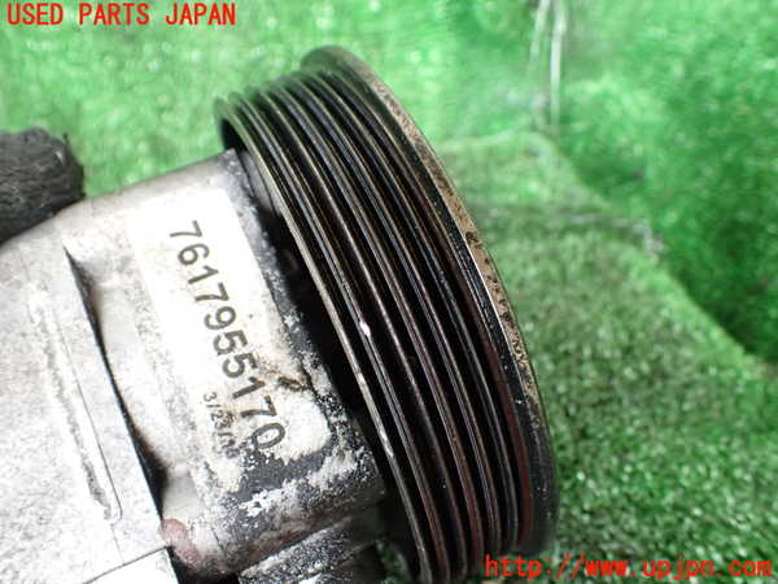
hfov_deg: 60.0
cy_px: 292
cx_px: 389
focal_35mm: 30
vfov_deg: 46.8
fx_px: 674
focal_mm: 5.4
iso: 500
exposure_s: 1/125
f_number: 2.3
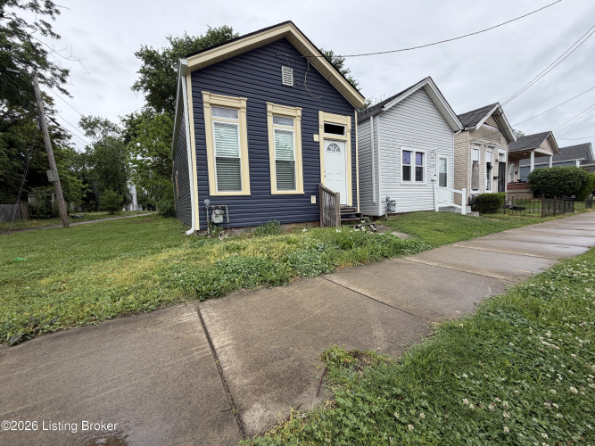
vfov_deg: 85.7
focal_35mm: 14
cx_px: 298
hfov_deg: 102.1
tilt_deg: -3.6
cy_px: 223
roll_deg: +2.6
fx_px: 241
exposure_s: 1/672
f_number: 2.2
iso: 40
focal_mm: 2.22
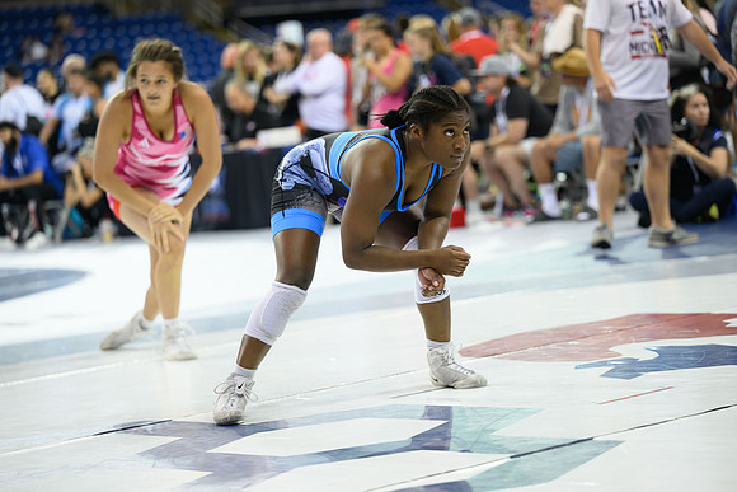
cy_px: 246
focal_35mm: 120
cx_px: 368
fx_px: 2457
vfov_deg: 11.4
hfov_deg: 17.1
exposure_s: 1/800
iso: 2500
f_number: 2.8
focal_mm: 120
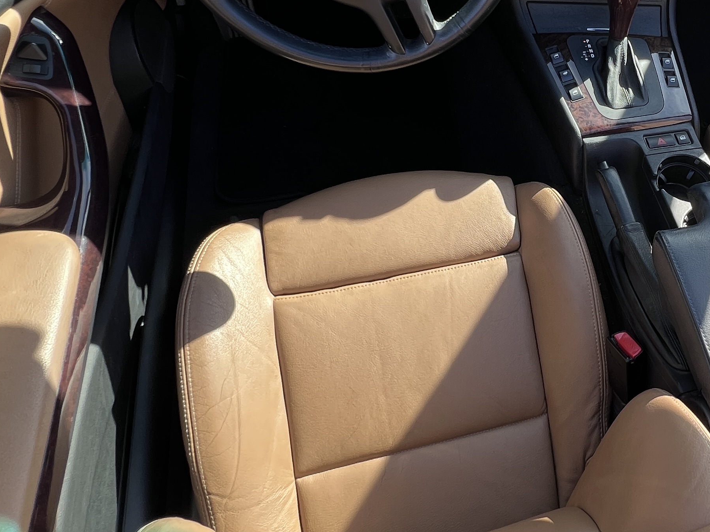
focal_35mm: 29
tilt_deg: -54.0
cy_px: 159
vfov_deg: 47.1
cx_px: 574
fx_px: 595
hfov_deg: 56.9
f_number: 1.8
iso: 32
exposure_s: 1/166
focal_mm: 1.57
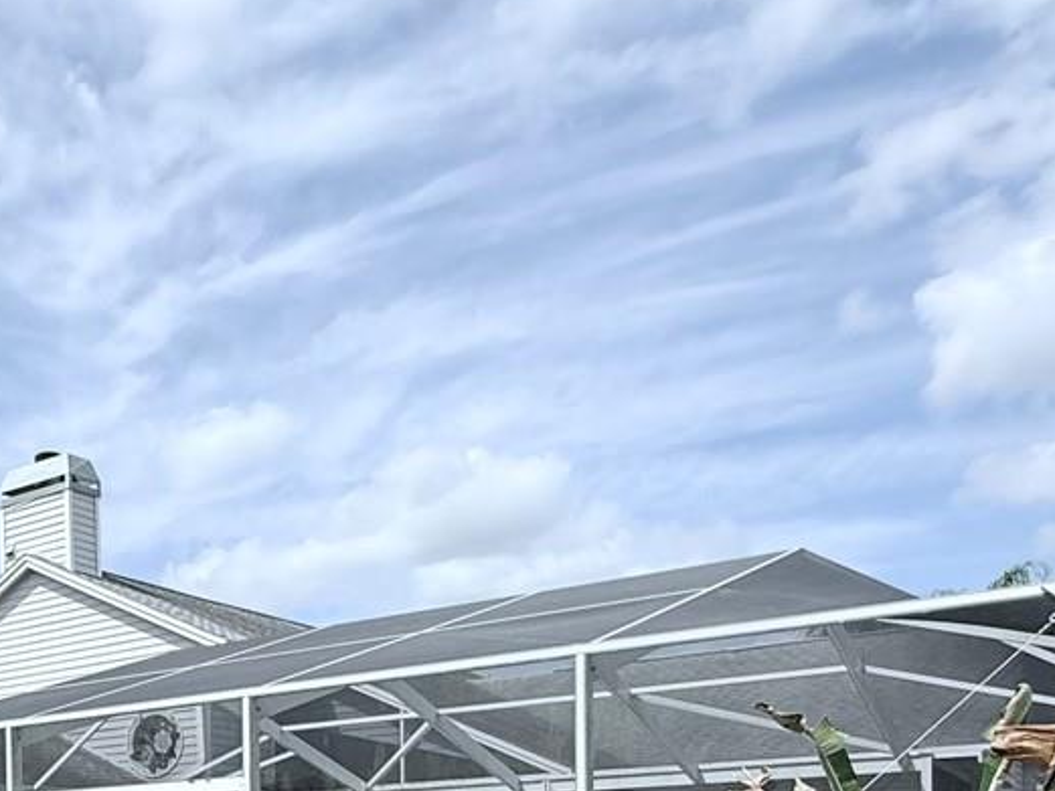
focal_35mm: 43
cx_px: 18
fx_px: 1311
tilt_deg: +0.2
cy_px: 908
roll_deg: +1.3
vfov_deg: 29.6
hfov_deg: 39.1
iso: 50
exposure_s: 1/2506
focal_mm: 2.22
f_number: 2.2
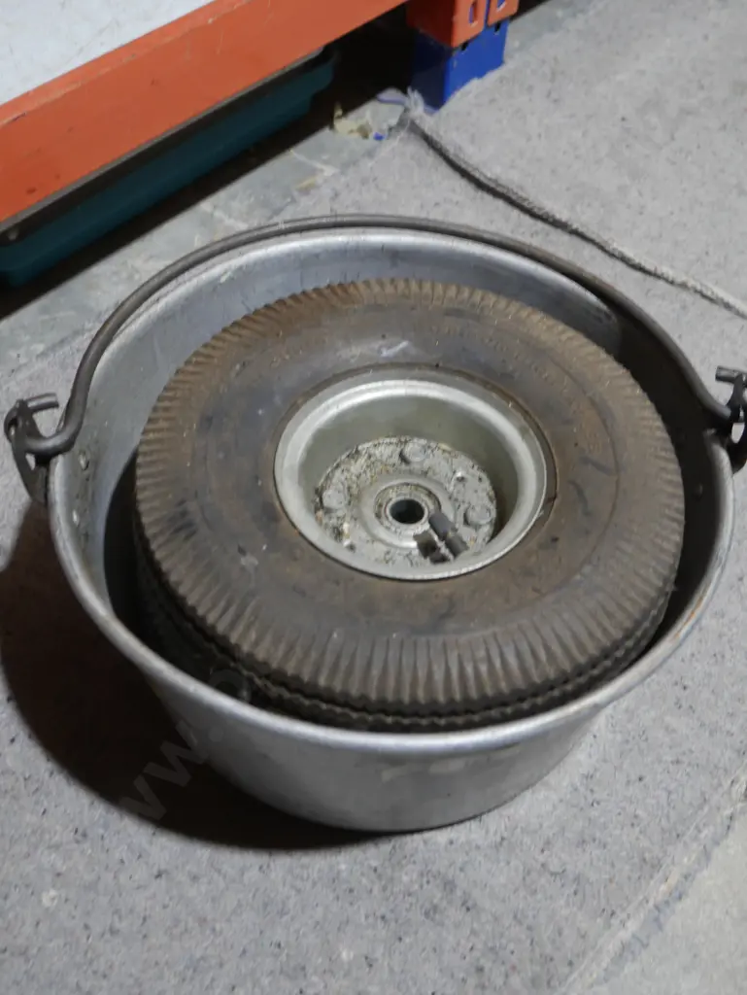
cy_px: 498
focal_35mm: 44
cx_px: 374
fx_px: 1265
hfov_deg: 32.9
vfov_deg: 42.9
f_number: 4.7
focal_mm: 22
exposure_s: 1/60
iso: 640
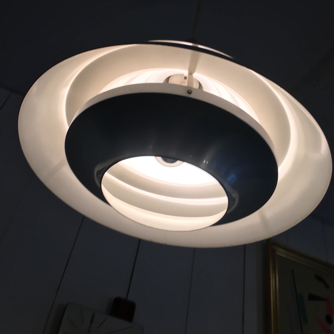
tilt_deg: +46.6
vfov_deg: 46.4
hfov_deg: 47.2
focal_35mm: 35
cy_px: 107
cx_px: 168
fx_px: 382
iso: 40
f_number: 2.2
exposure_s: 1/100
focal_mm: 4.15
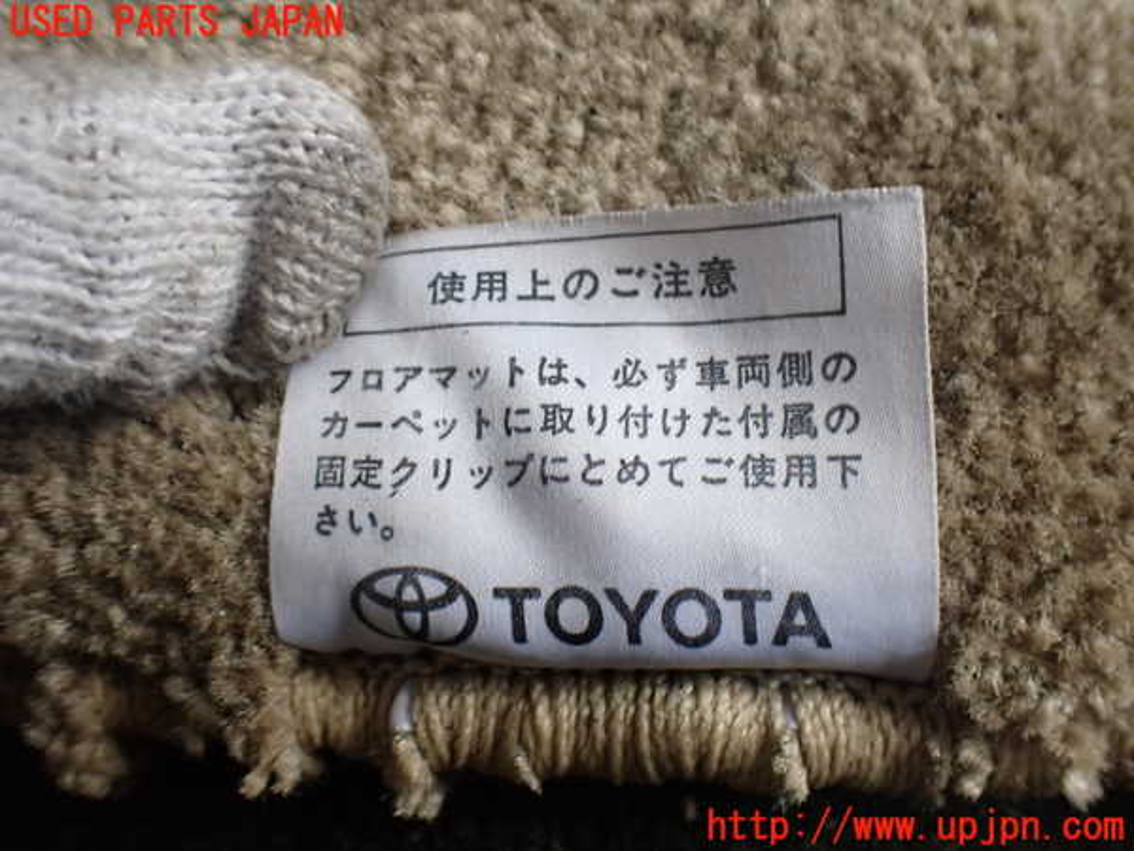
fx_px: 983
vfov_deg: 46.8
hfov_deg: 60.0
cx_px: 567
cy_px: 426
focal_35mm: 30
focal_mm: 5.4
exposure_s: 1/125
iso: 250
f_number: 2.3
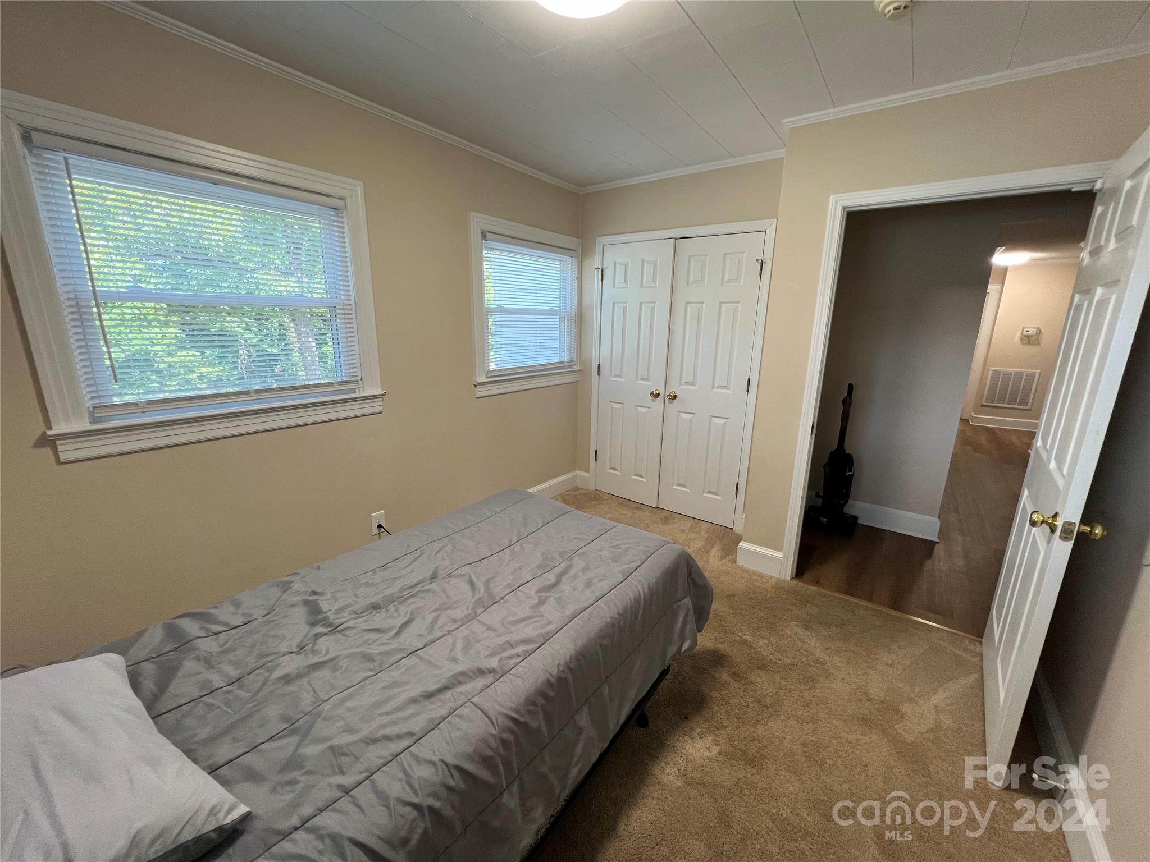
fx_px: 432
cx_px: 575
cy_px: 431
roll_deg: -1.4
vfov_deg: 89.9
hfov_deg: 106.2
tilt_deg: -14.2
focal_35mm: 13
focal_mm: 1.57
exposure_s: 1/120
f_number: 1.8
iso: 160
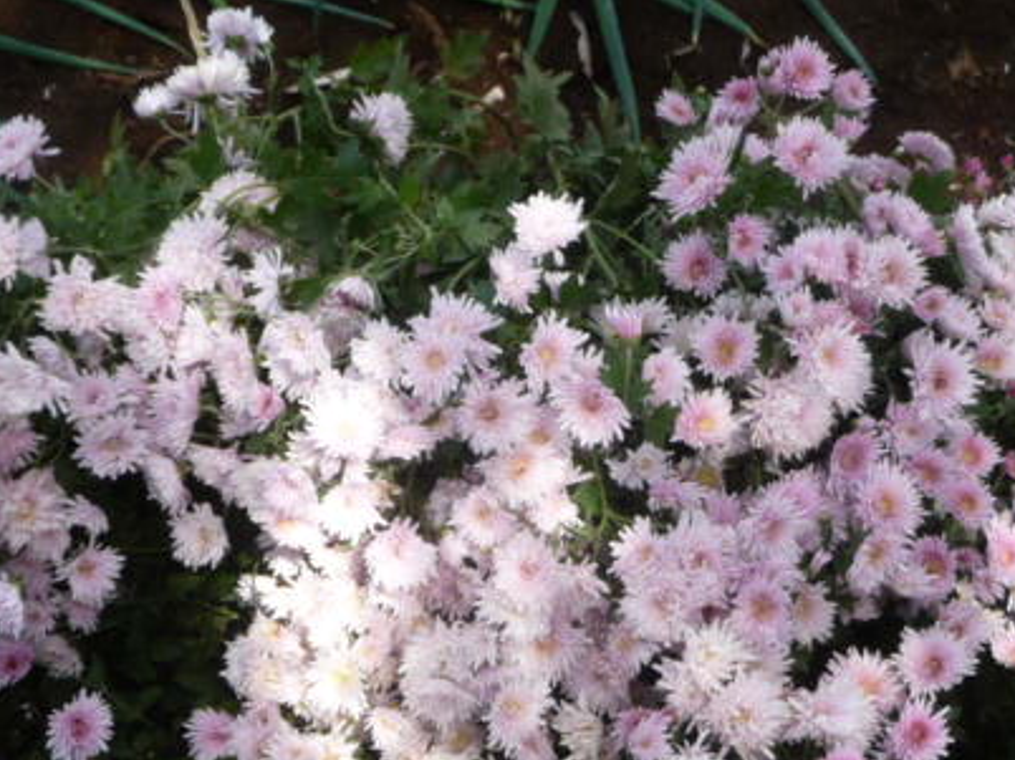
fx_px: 2520
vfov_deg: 17.1
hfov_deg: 22.8
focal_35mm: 86
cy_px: 561
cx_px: 520
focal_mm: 5.3
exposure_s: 1/500
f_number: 3.5
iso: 100
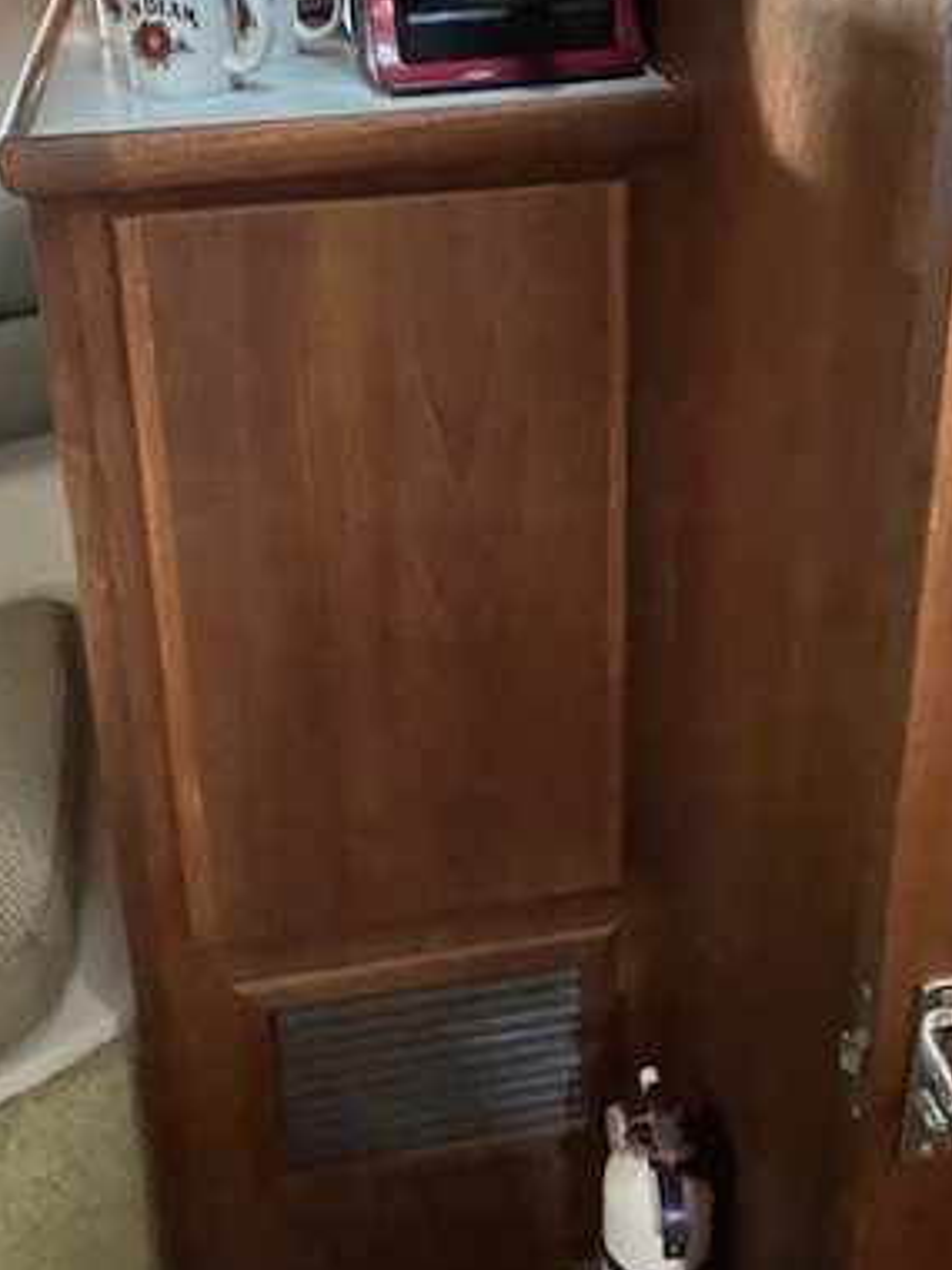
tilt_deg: -21.1
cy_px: 281
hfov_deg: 35.1
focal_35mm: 41
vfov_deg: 43.9
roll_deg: +1.0
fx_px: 1503
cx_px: 451
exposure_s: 1/22
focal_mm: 4.25
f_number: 1.8
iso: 1000
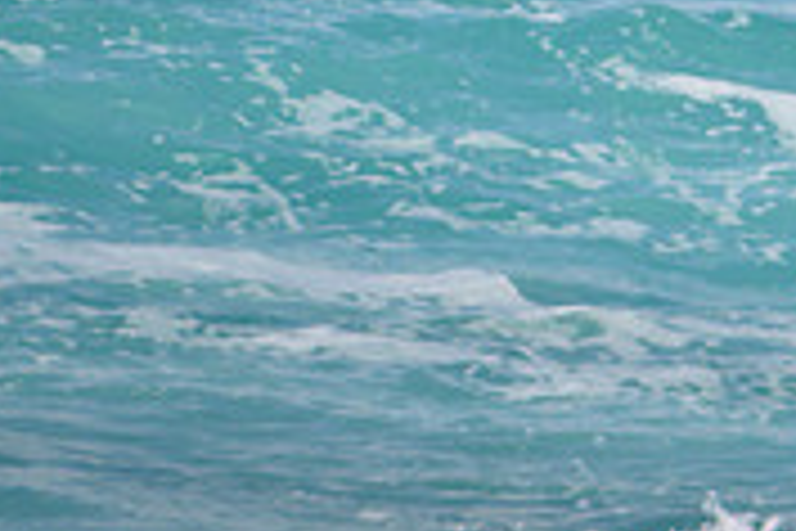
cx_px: 1085
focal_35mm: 1805
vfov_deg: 0.8
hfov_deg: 1.1
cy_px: -308
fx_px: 39907
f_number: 5.6
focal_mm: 400
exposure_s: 1/2000
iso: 320
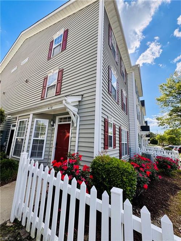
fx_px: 98
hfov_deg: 85.7
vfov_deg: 102.1
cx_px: 90
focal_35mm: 14
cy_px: 120
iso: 40
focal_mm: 2.22
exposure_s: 1/641
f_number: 2.2
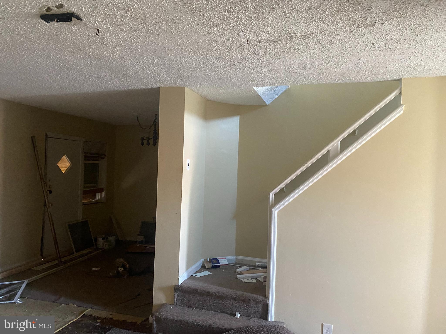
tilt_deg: +5.0
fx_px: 335
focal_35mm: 26
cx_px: 223
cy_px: 167
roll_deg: -3.8
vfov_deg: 53.1
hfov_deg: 67.3
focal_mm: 4.25
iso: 500
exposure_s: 1/60
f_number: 1.8
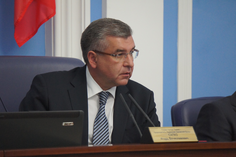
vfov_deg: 5.6
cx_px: 118
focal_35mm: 243
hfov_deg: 8.5
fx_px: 1592
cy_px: 78
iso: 3200
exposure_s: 1/40
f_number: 5.6
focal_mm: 162
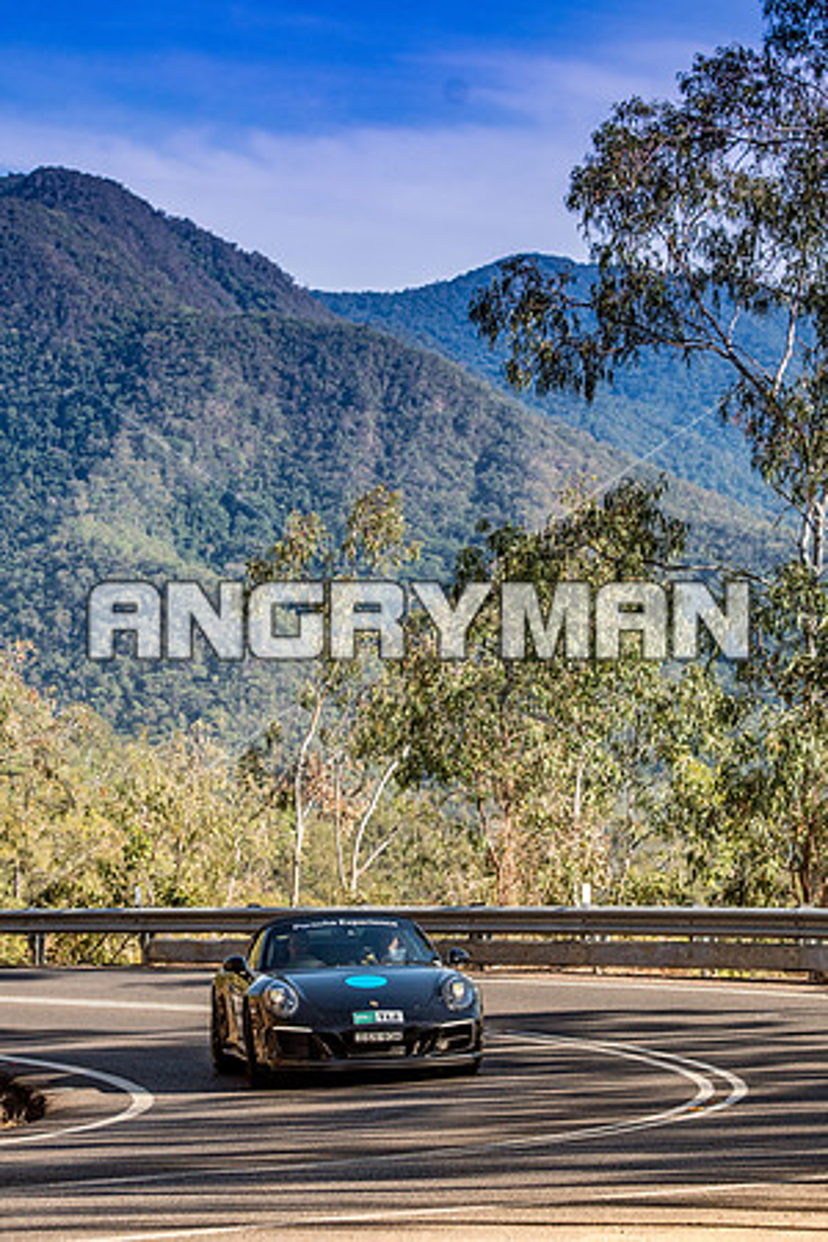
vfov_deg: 16.1
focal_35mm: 128
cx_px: 414
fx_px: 4398
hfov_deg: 10.8
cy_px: 621
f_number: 5
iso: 250
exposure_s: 1/2000
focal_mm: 85
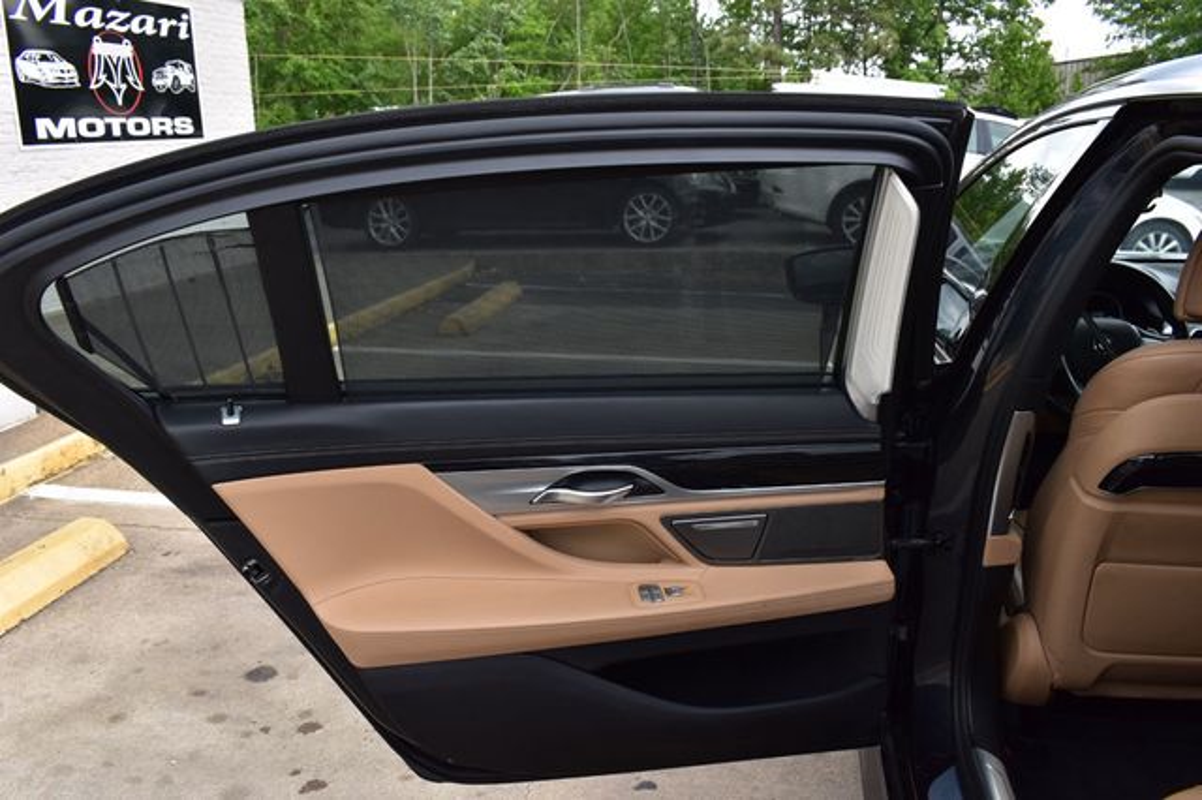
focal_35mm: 30
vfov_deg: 43.6
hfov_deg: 62.0
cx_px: 601
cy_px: 400
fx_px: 1001
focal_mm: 20
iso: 400
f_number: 10
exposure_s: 1/200
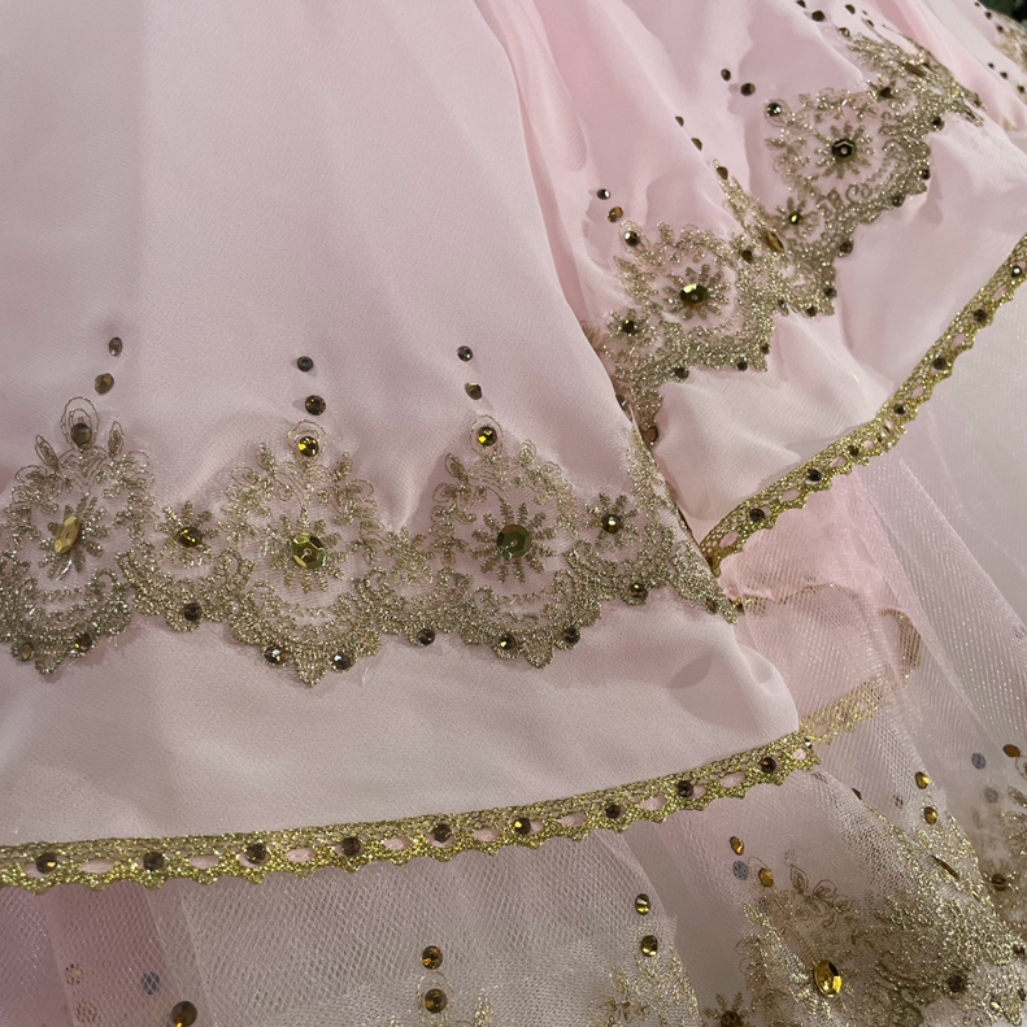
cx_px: 512
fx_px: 1041
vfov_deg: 52.1
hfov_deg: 52.5
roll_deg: -32.7
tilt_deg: -41.2
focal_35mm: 31
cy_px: 625
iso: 32
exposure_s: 1/443
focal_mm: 4.2
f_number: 1.6
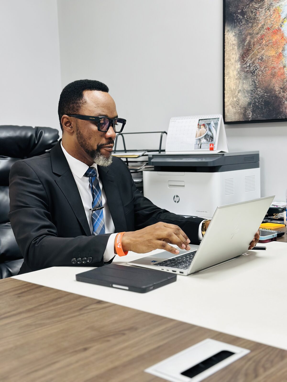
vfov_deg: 39.7
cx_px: 144
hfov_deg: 30.3
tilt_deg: -4.5
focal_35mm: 48
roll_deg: +0.9
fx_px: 531
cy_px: 191
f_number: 1.78
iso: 200
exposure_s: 1/60
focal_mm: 6.86
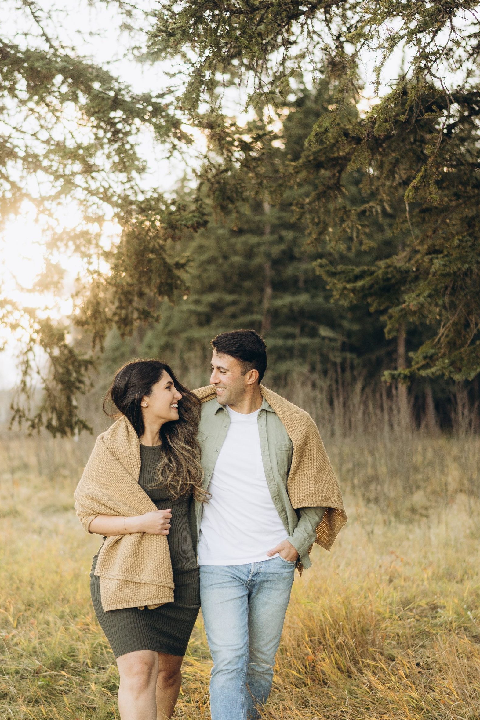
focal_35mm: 57
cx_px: 214
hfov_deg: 23.8
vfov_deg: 35.0
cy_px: 418
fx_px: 1140
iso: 250
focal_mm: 35
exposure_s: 1/2000
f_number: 1.4
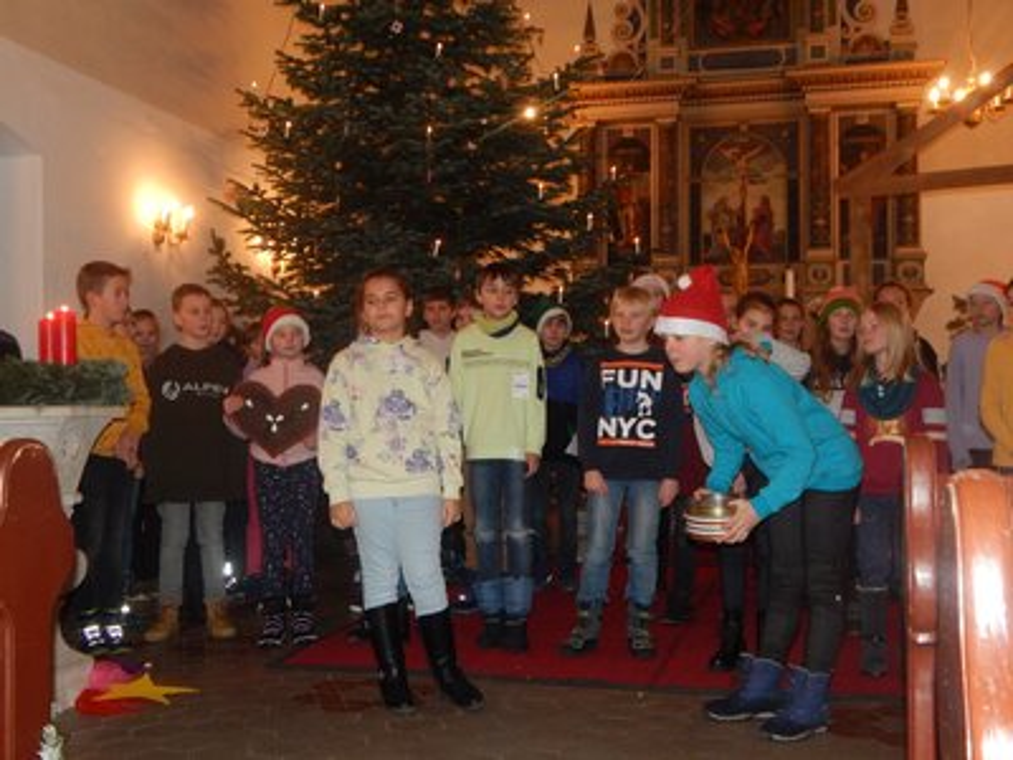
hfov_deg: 49.0
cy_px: 380
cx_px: 506
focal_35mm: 38
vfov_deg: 37.7
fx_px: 1112
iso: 320
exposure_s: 1/30
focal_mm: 6.8
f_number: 3.4
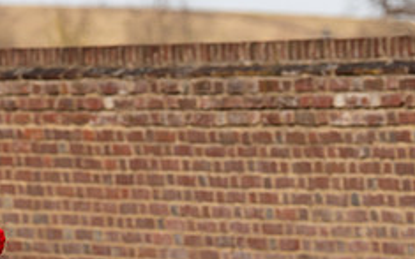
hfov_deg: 4.1
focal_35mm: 511
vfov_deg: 2.6
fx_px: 5781
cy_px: 231
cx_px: -69
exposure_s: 1/800
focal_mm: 125
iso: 125
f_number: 4
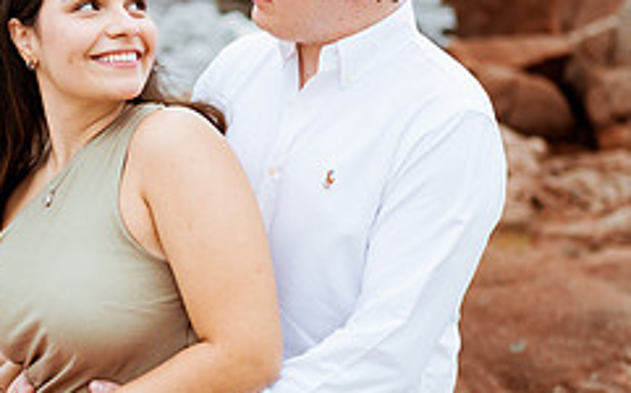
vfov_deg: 15.1
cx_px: 196
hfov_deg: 24.0
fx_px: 1477
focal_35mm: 86
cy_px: 96
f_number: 1.8
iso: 125
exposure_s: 1/640
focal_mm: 35
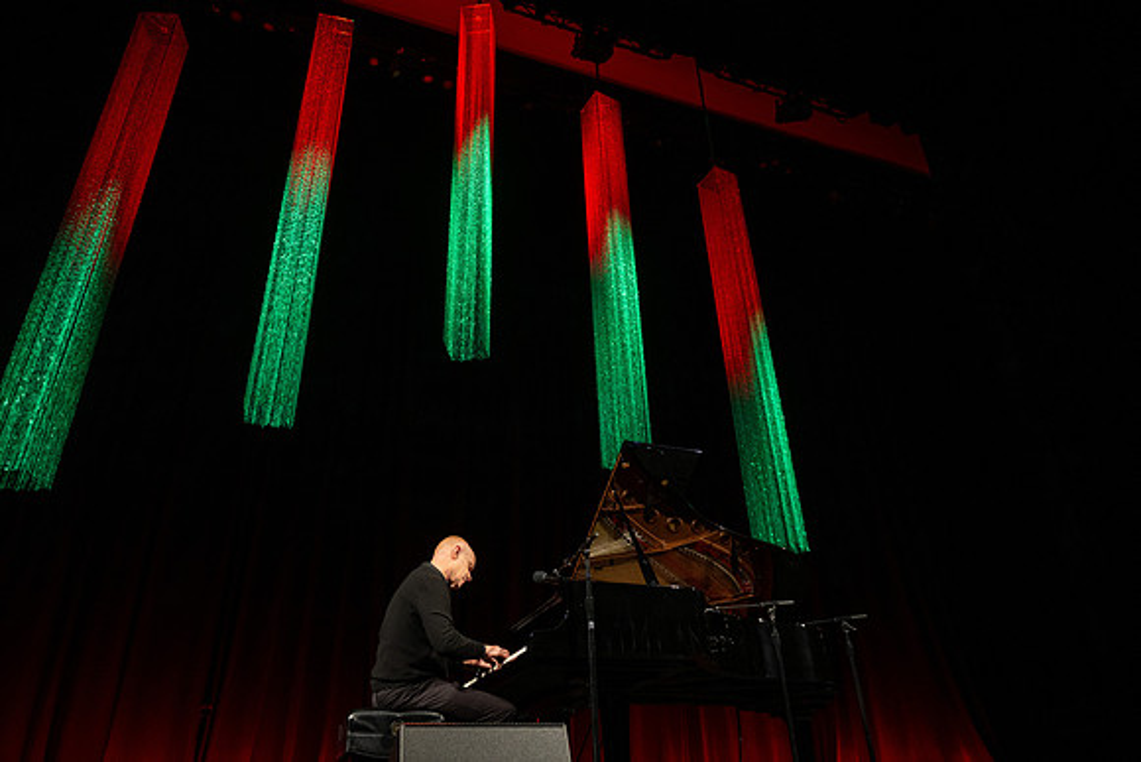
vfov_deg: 53.2
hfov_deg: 73.7
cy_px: 381
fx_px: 761
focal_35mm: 24
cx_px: 570
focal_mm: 24
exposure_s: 1/400
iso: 1000
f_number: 2.8
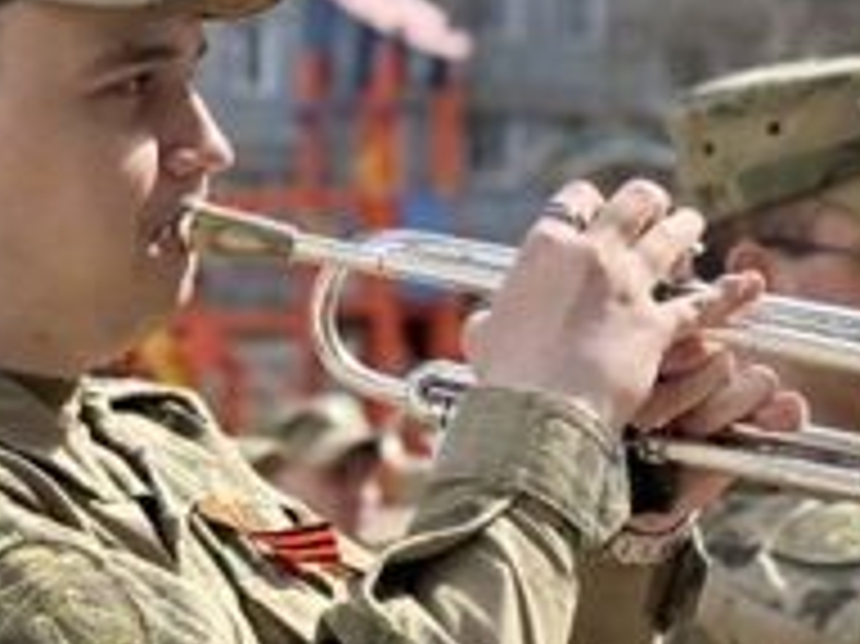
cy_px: 432
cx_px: 624
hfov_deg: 11.7
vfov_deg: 8.8
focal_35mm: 168
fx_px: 4171
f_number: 1.78
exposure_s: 1/1377
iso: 64
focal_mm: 6.76
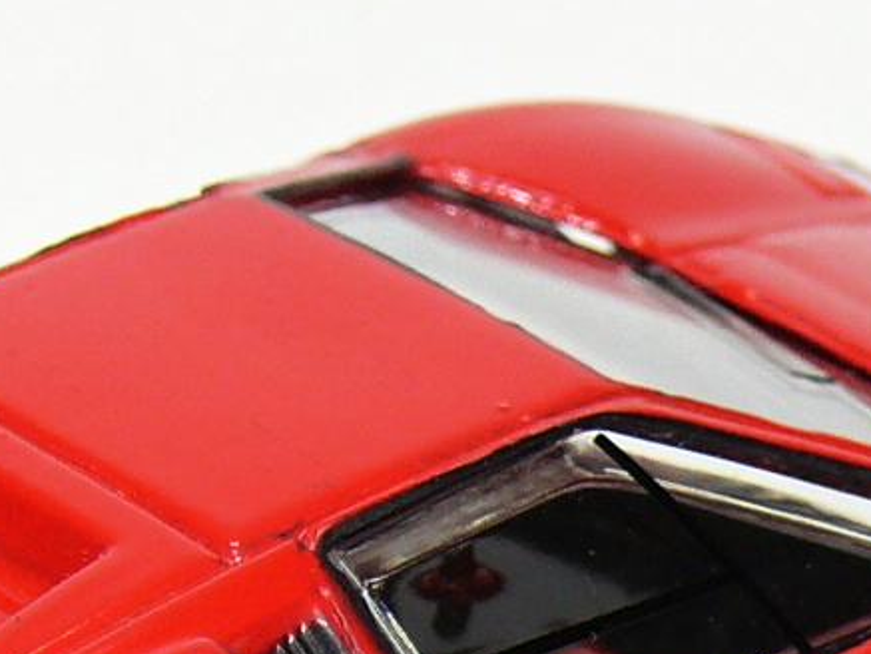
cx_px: 261
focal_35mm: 355
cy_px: 632
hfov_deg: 5.6
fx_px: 8935
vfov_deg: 4.2
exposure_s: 1/30
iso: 100
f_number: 4
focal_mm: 13.1
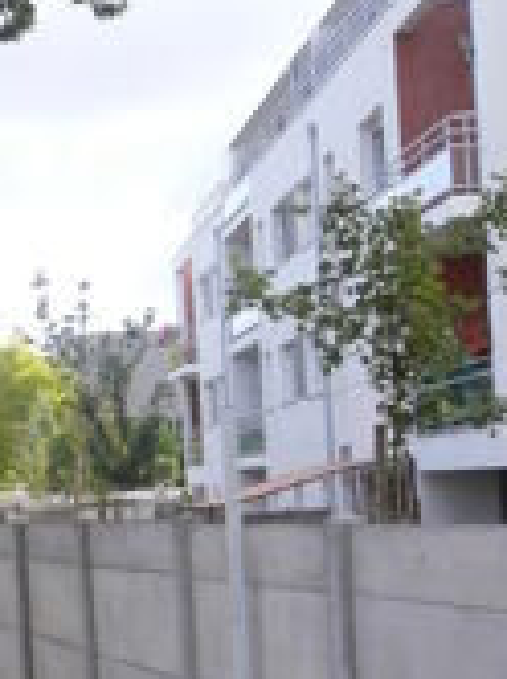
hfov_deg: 15.8
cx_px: -102
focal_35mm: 90
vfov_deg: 21.4
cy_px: 591
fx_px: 1762
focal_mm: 5.8
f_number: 5.6
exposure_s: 1/100
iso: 80
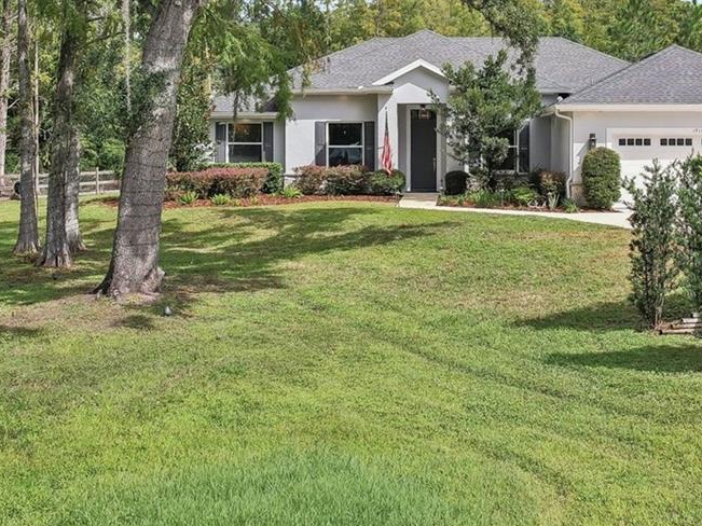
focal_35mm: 52
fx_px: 1054
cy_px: 142
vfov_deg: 27.7
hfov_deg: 36.6
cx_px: 441
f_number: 2.8
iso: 100
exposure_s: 1/1250
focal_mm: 8.4
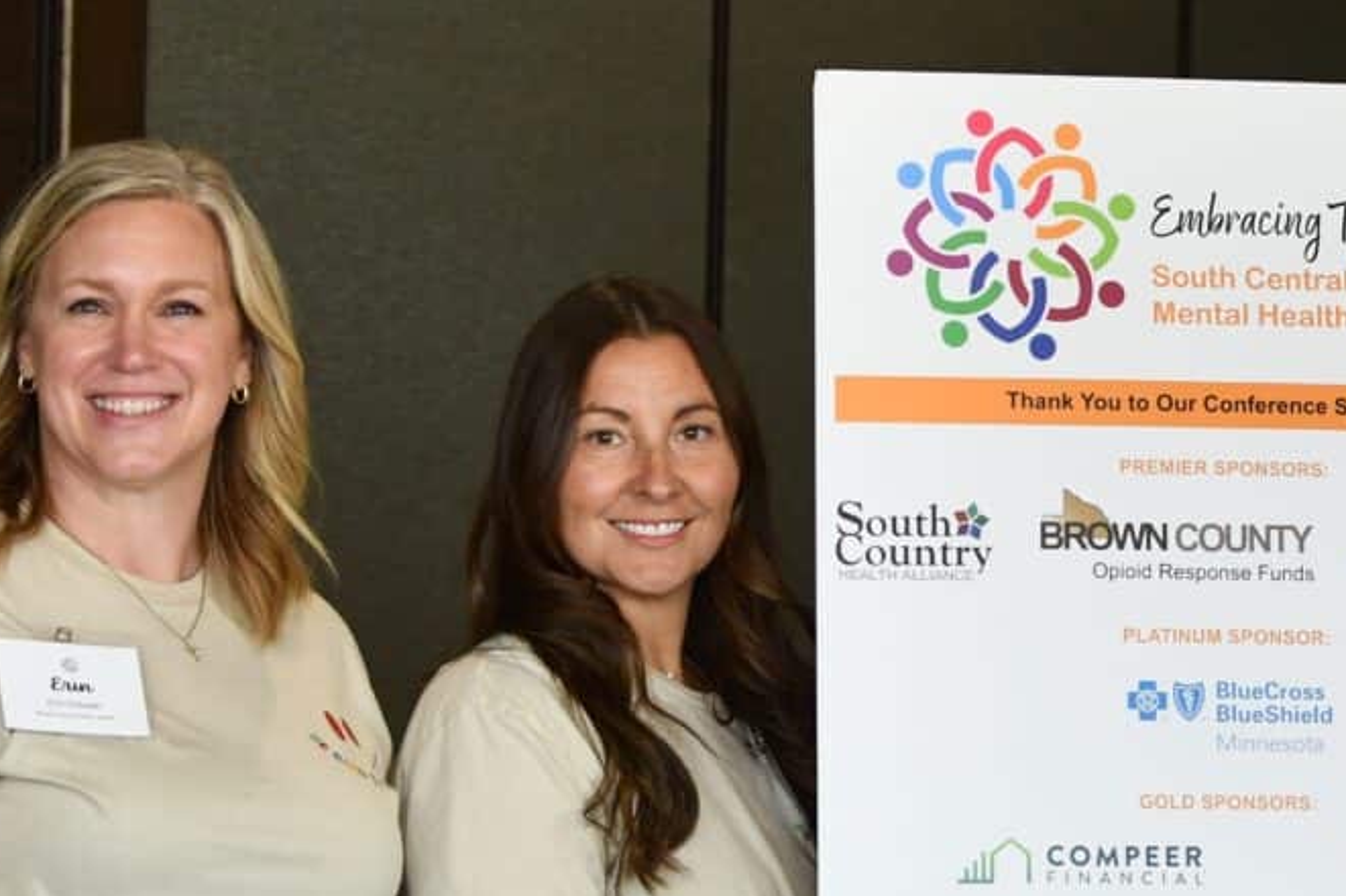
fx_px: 8109
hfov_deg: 9.4
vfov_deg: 6.3
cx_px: 1238
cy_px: 765
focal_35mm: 217
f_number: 4
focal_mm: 70
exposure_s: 1/250
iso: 1250
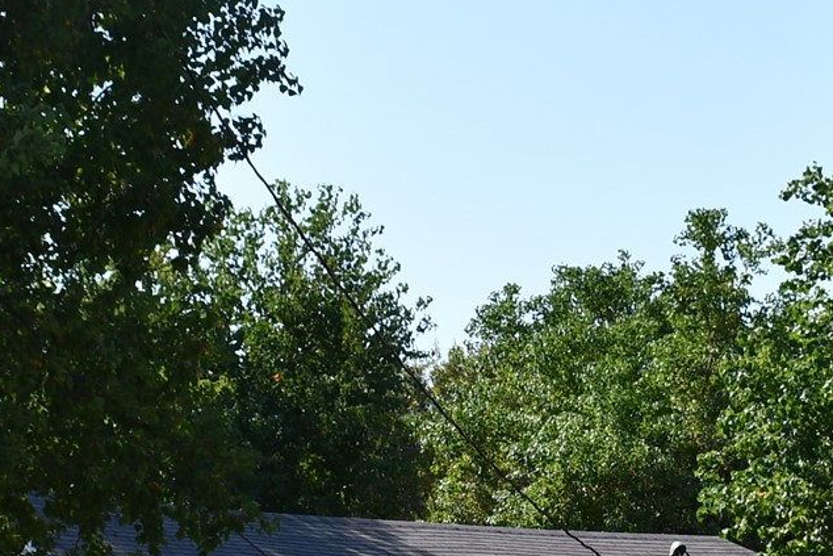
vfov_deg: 10.0
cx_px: 510
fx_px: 3171
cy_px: 502
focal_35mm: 137
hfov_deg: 15.0
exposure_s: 1/250
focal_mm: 27
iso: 100
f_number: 9
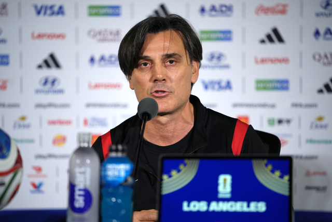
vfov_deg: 6.9
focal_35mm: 200
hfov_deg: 10.3
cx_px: 166
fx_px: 1845
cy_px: 111
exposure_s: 1/400
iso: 800
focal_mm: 200
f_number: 2.8
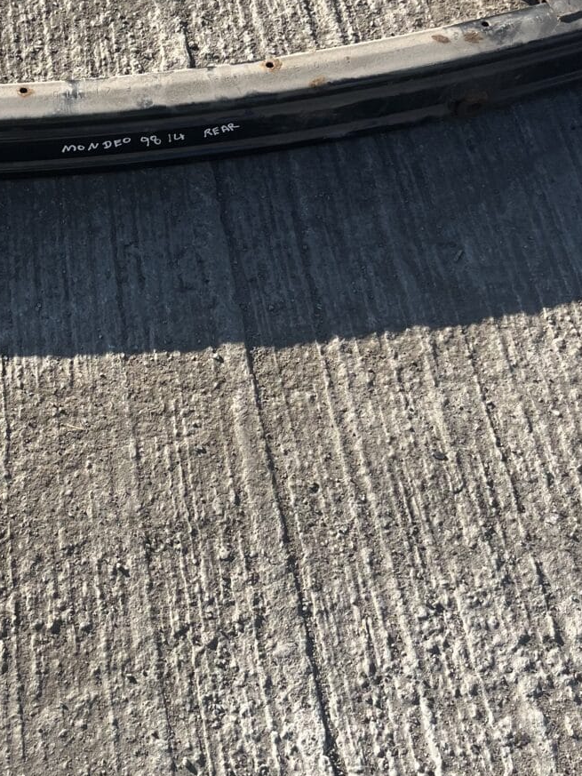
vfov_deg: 30.8
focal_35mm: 61
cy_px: 146
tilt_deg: -52.3
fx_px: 1367
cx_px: 131
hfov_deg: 23.7
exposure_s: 1/1106
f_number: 1.6
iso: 50
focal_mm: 5.1
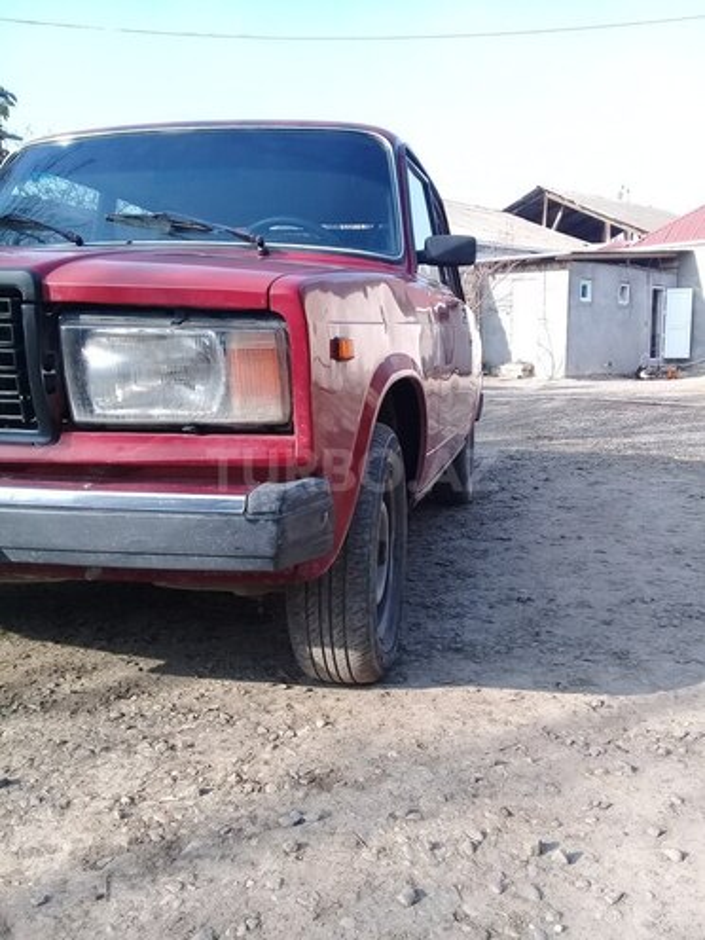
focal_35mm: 31
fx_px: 842
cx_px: 352
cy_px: 470
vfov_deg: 58.4
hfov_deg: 45.4
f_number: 2.2
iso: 50
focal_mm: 3.3
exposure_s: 1/344
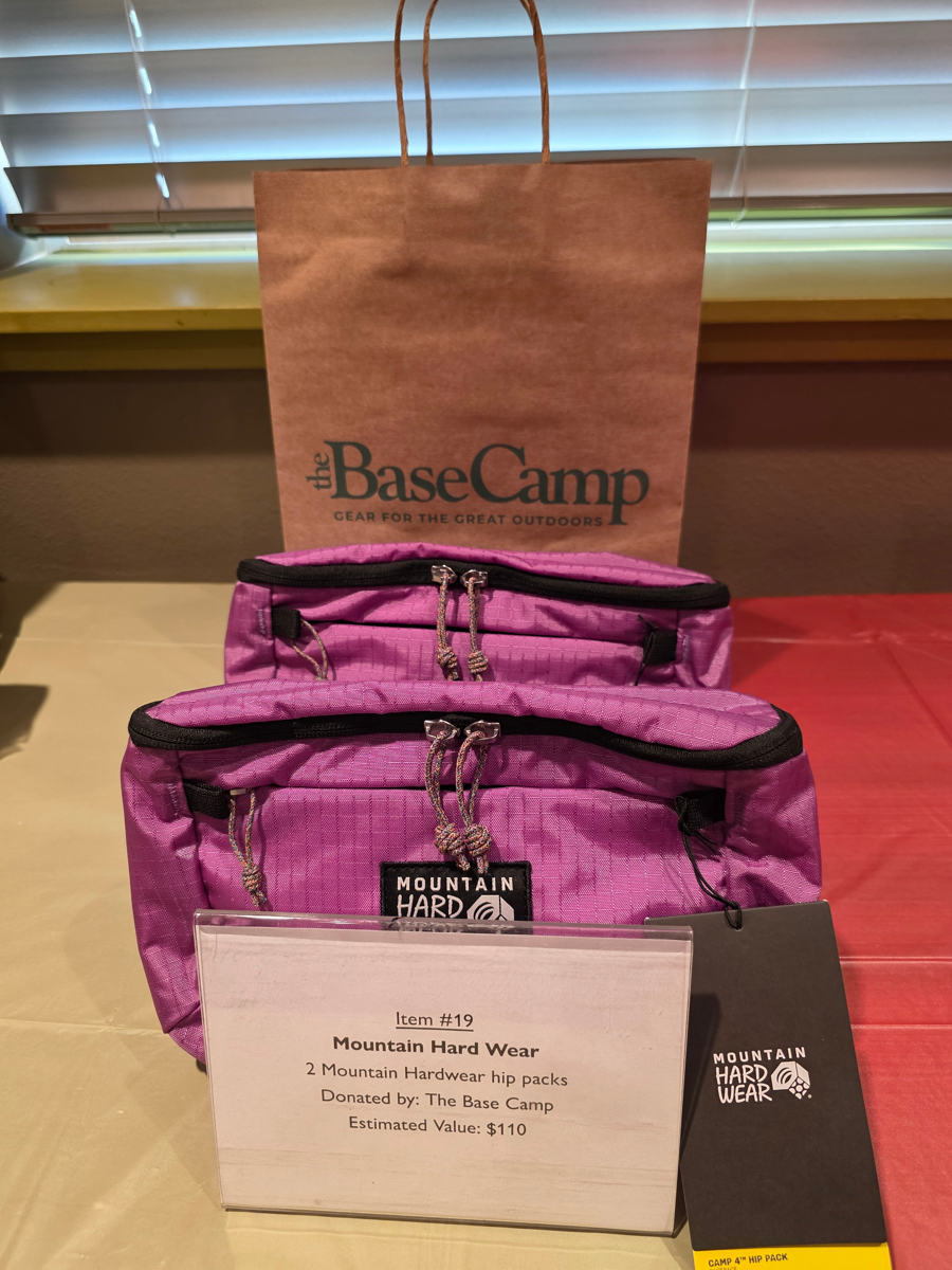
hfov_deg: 58.9
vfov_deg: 73.9
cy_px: 635
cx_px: 476
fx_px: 843
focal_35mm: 23
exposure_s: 1/120
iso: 250
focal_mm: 6.3
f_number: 1.7
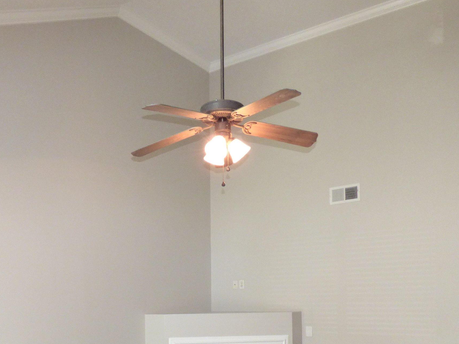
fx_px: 477
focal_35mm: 36
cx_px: 196
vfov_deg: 37.2
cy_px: 306
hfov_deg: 51.2
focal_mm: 3.58
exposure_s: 1/60
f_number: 2.8
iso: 400
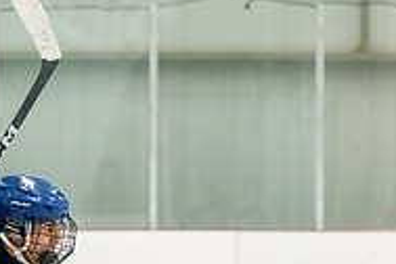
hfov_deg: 6.3
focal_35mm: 323
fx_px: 3553
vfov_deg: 4.2
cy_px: 450
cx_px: -65
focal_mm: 85
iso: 3200
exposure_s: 1/800
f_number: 2.8
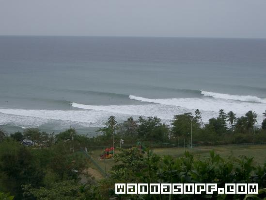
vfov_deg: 19.9
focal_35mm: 74
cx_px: 133
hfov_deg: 26.3
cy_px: 100
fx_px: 569
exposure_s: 1/320
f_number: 6.2
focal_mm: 12.2
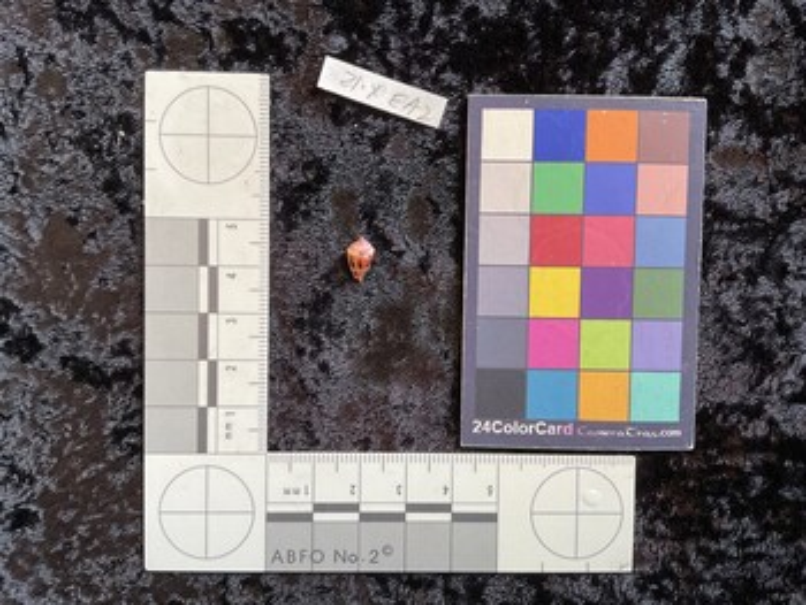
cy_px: 302
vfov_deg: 48.3
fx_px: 676
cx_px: 403
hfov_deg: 61.6
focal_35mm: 29
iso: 64
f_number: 1.8
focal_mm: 3
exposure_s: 1/100
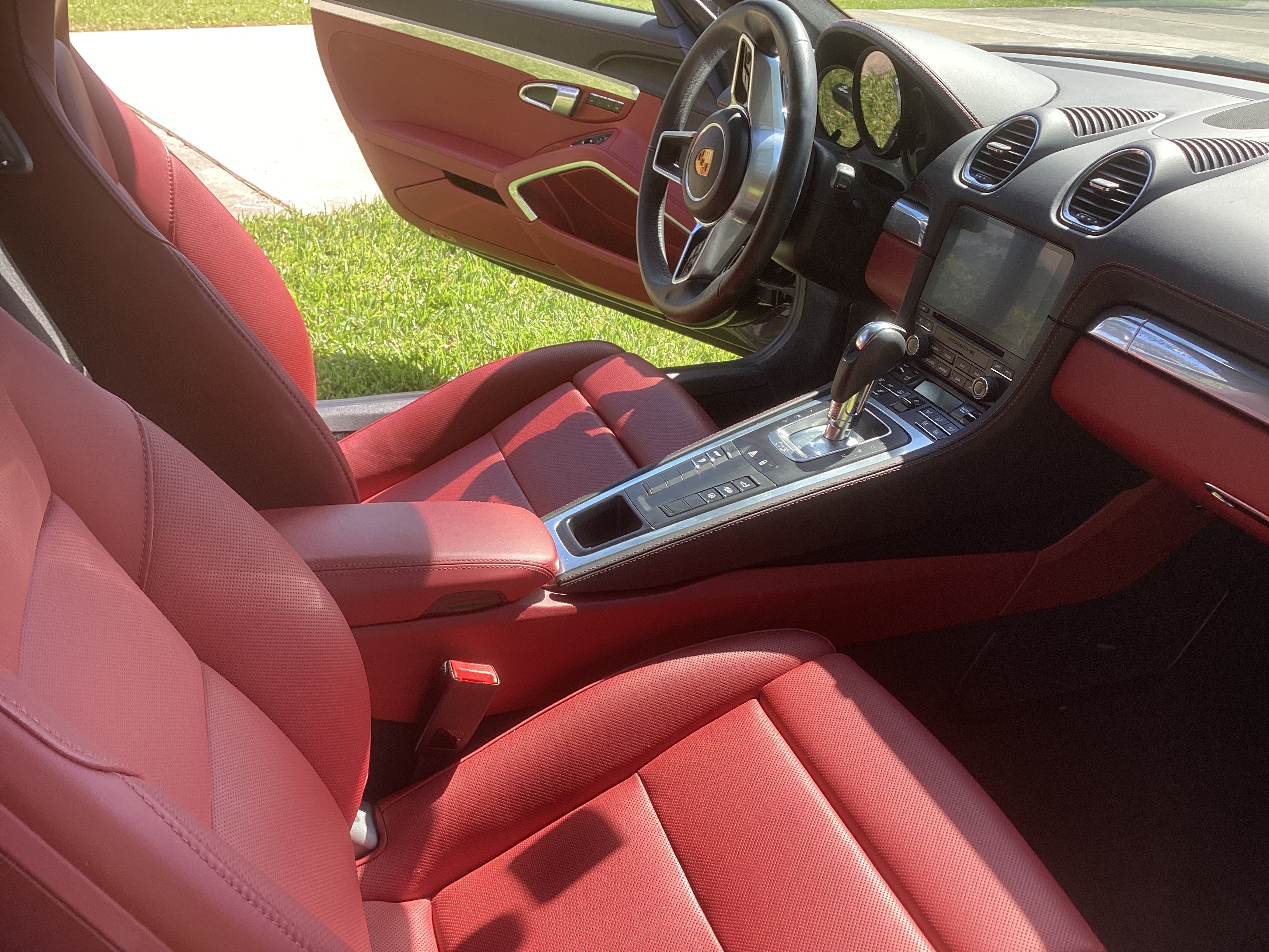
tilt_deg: -28.1
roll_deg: +0.0
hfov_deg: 58.4
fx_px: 1136
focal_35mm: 31
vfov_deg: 45.4
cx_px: 634
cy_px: 476
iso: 25
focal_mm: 3.3
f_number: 2.4
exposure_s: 1/128
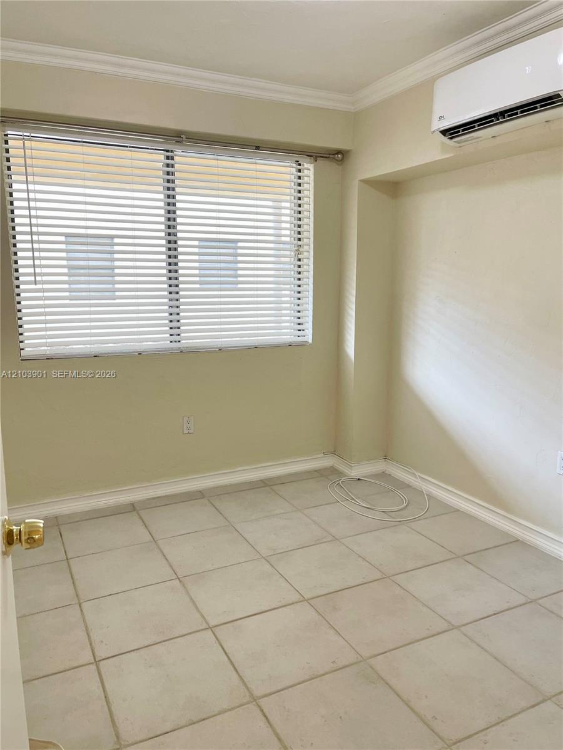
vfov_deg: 69.4
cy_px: 375
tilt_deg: -11.4
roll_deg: +0.3
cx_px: 282
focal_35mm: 25
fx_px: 542
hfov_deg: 54.9
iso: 125
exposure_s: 1/120
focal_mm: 5.1
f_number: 1.6
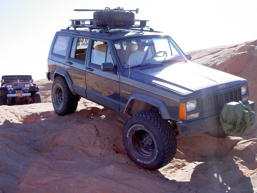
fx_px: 290
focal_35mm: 39
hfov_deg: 47.9
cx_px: 128
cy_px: 96
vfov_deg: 36.8
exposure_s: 1/250
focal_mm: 8
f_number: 4.7
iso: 100
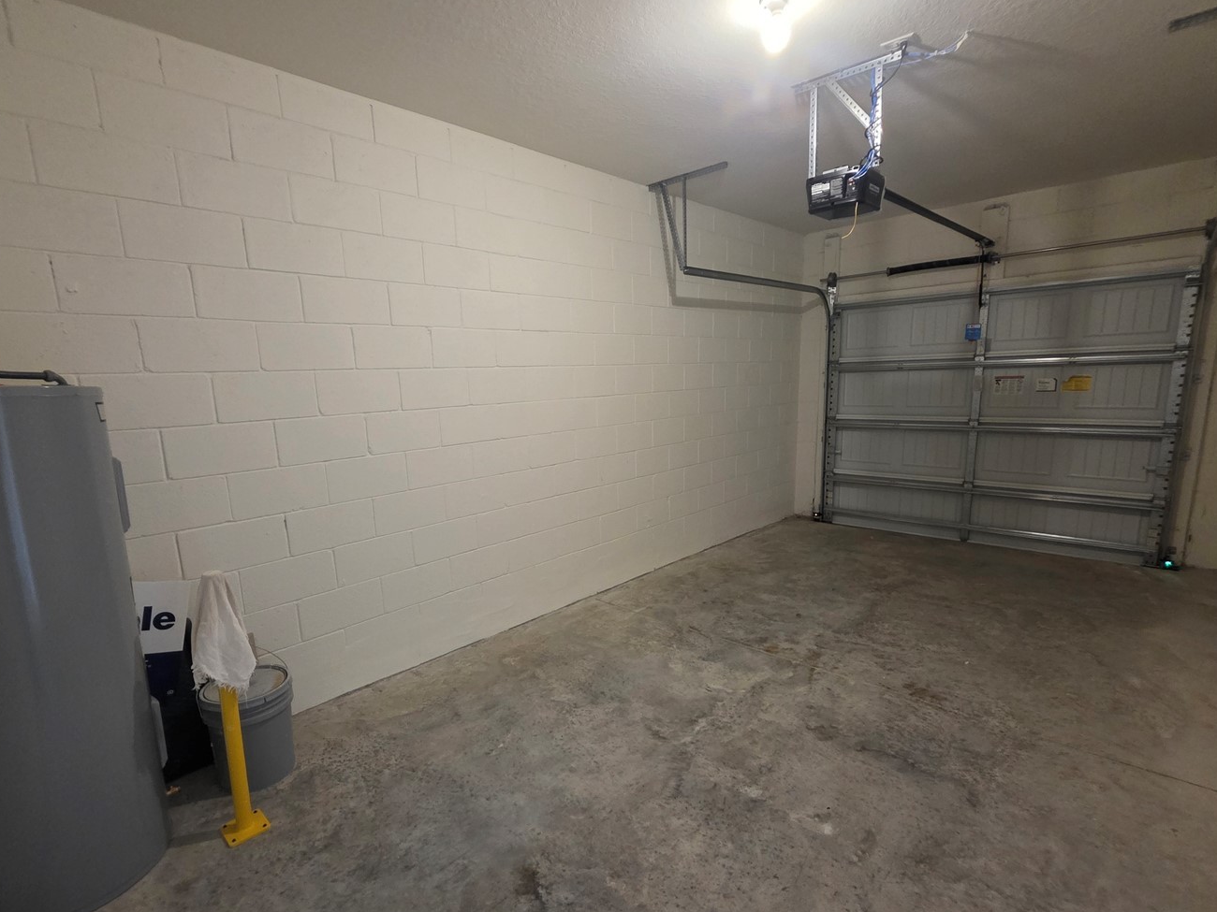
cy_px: 494
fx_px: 563
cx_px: 585
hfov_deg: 94.5
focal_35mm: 16
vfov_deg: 78.0
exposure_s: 1/60
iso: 640
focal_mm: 2.2
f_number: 1.9
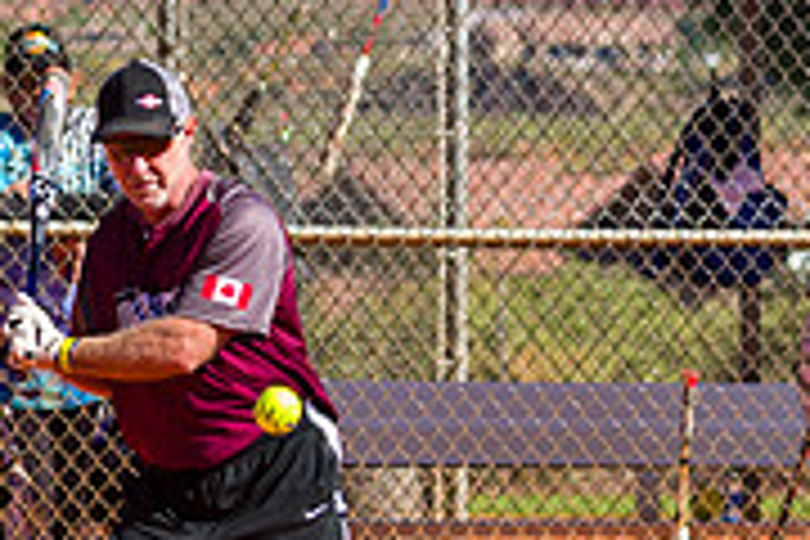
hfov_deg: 3.3
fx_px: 13926
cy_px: 249
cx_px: -397
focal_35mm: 619
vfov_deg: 2.2
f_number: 5
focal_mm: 135
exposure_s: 1/1600
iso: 400
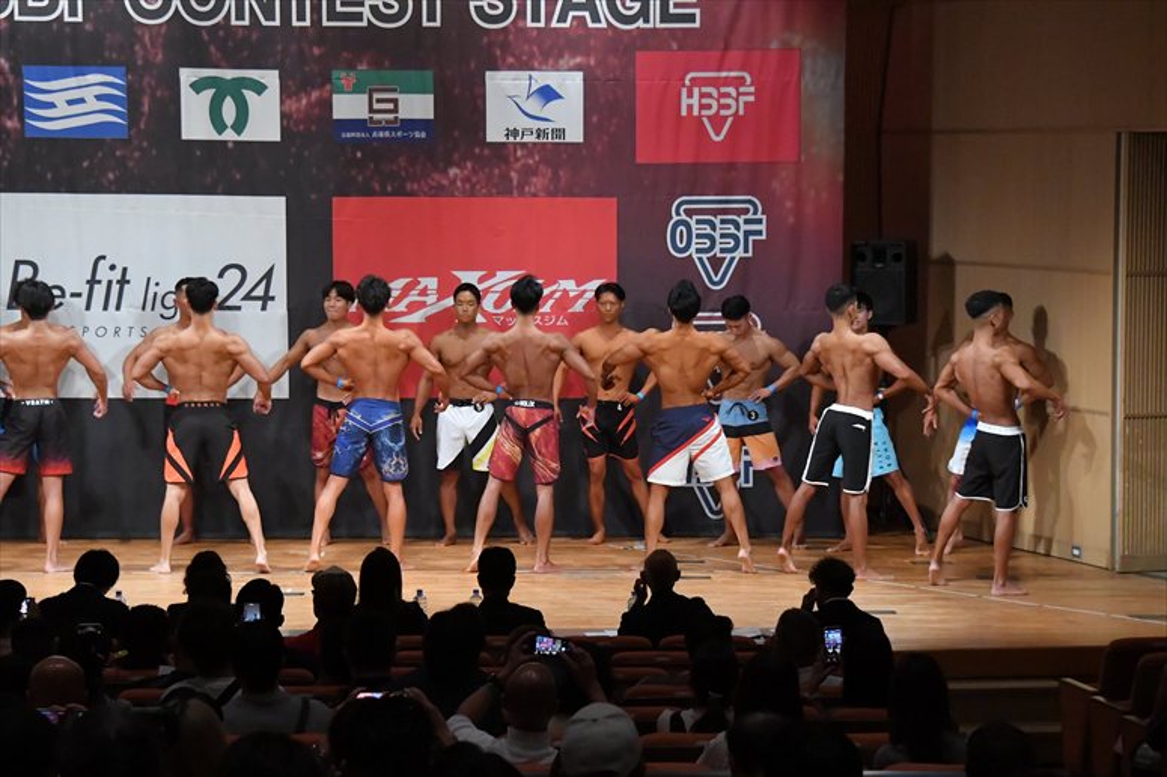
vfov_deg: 11.7
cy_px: 388
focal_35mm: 117
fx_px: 3791
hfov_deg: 17.5
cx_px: 584
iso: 8000
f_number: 5.6
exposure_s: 1/400
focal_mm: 78
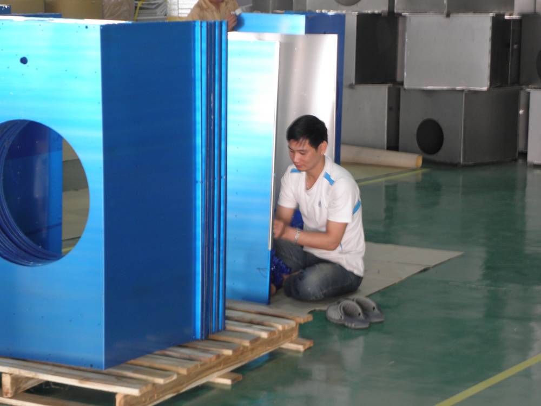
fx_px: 1563
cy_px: 203
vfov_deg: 14.8
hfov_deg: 19.6
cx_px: 270
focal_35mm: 100
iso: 160
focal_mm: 17.81
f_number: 4.2
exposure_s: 1/8
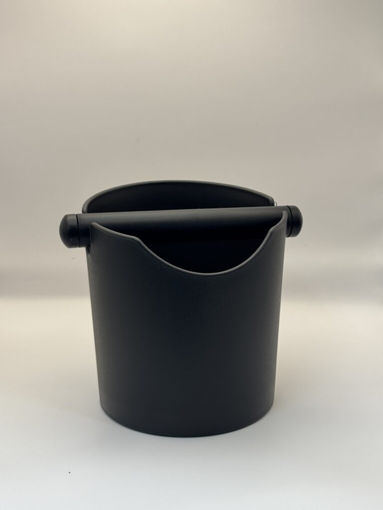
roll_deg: +1.2
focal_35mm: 48
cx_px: 192
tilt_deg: -12.4
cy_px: 255
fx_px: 708
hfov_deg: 30.3
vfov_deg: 39.7
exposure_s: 1/100
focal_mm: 6.76
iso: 64
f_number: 1.78
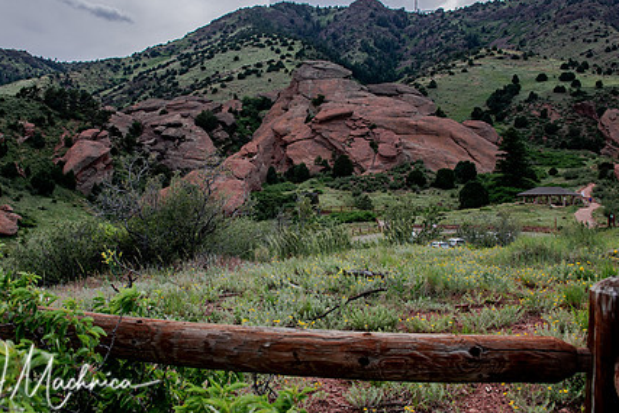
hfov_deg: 50.6
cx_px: 286
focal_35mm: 38
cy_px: 173
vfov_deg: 35.0
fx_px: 654
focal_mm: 28
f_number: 9
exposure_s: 1/500
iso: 250
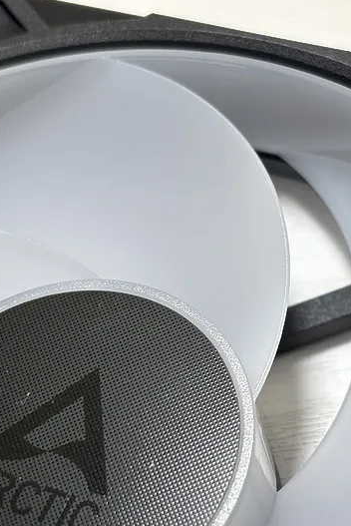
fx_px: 1168
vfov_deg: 25.3
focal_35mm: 80
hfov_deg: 16.9
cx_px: 294
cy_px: 291
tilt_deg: -56.6
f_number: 1.6
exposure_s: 1/120
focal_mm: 5.96
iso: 40
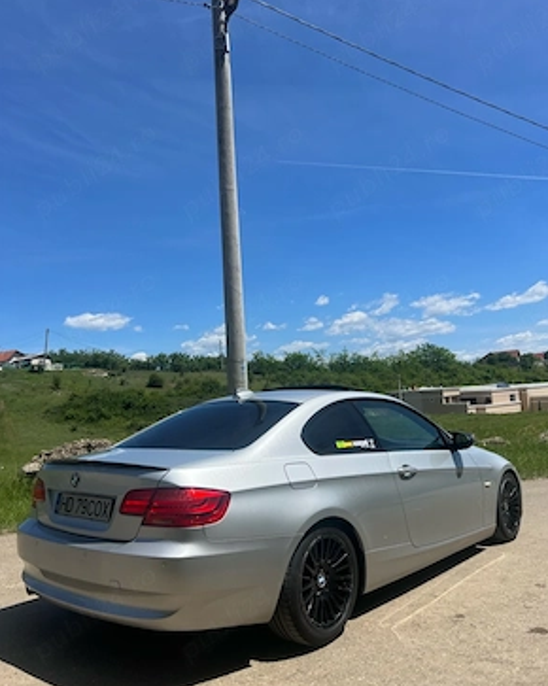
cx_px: 280
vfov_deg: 62.2
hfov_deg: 51.5
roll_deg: +4.6
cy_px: 342
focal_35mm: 28
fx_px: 568
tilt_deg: +7.4
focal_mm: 5.7
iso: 50
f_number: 1.5
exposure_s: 1/5587
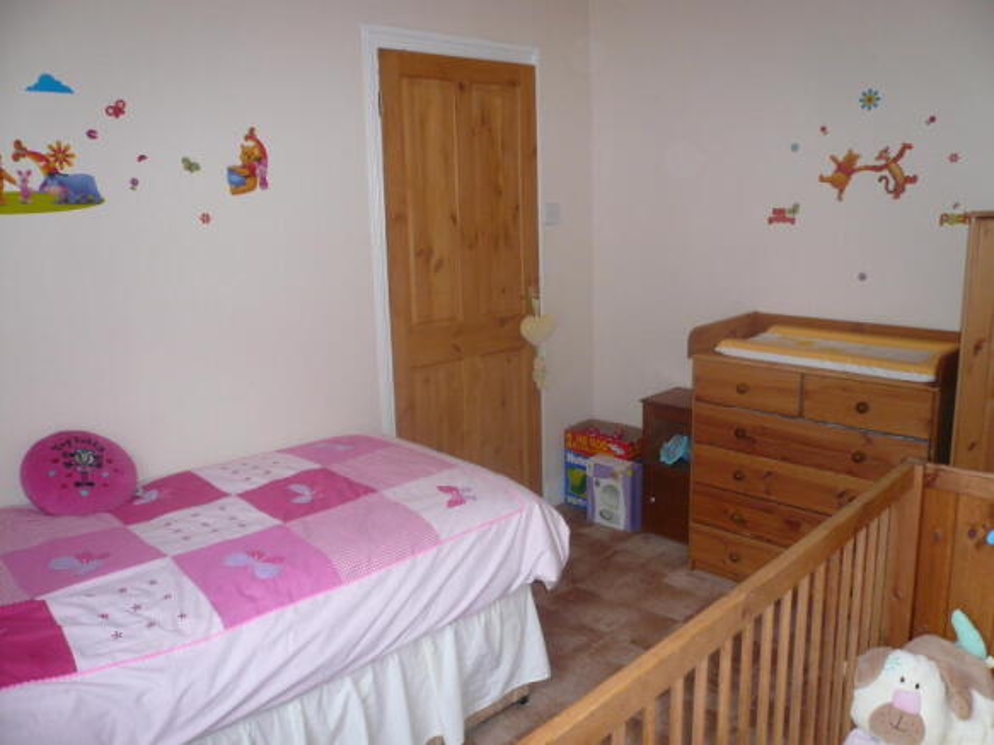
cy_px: 372
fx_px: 804
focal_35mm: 28
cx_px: 497
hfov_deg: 63.5
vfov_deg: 49.7
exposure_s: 1/30
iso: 125
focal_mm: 4.6
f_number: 2.8
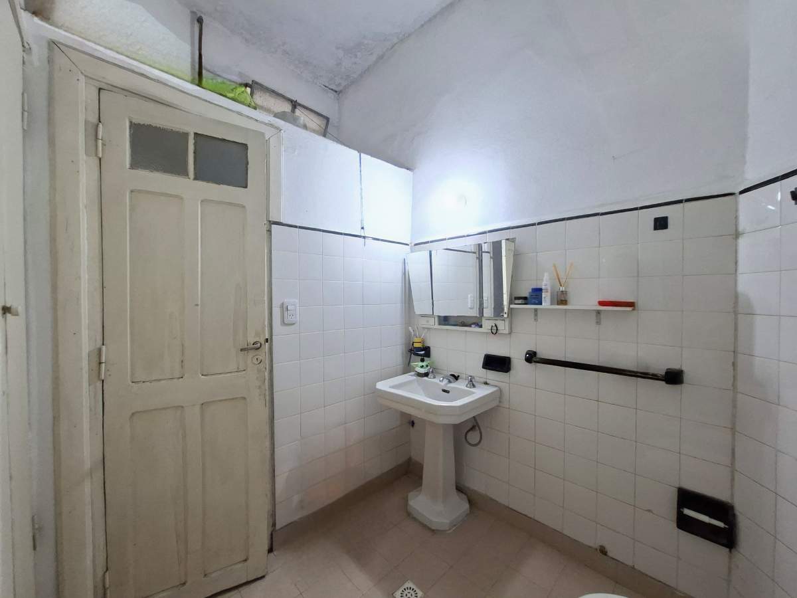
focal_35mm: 13
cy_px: 299
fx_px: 299
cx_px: 398
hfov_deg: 106.2
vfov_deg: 89.9
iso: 160
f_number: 2.2
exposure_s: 1/25
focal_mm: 1.74
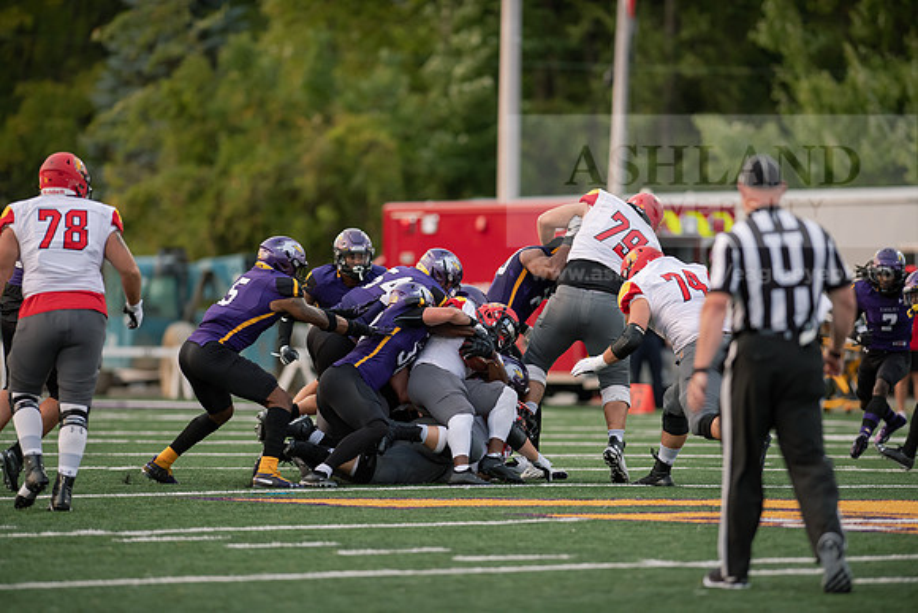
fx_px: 7651
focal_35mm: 300
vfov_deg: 4.6
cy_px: 306
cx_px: 459
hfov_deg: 6.9
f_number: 3.2
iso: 1250
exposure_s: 1/1250
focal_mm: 300
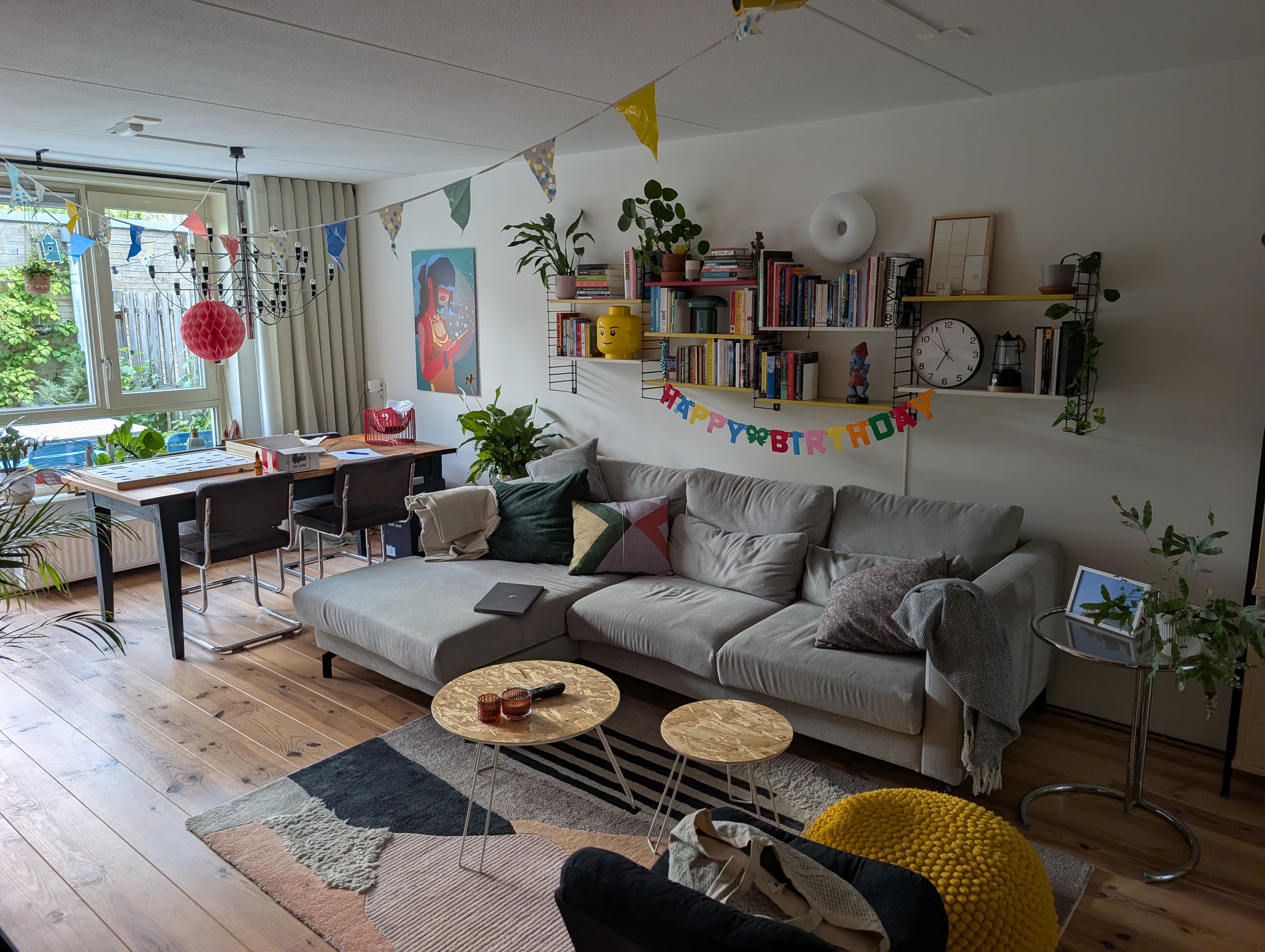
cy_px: 476
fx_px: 878
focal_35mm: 24
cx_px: 632
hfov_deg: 71.5
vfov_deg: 56.9
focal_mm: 6.9
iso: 113
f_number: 1.68
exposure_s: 1/141
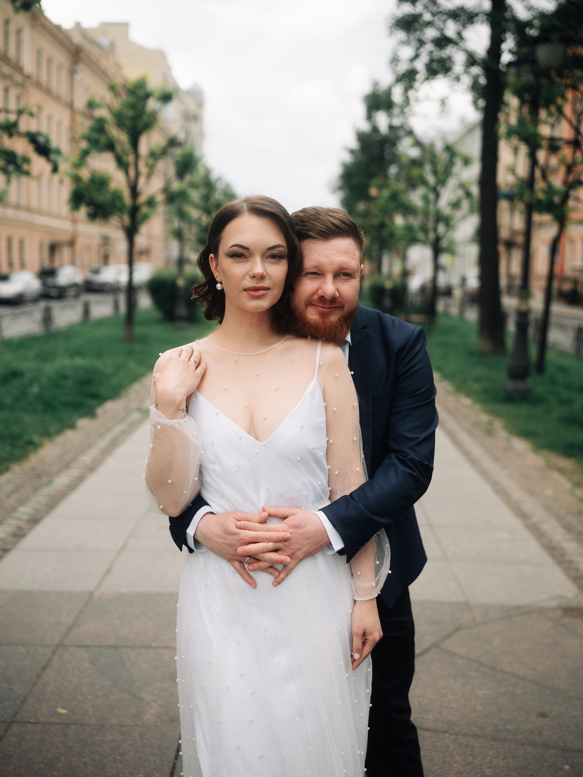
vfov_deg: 49.0
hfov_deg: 37.7
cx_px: 292
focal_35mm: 38
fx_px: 853
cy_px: 400
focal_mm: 35
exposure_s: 1/1250
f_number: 1.8
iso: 320
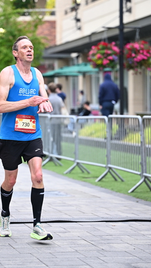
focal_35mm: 137
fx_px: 975
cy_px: 128
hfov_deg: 8.9
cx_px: 49
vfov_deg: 15.7
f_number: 2.8
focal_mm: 104
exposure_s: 1/1600
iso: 1250
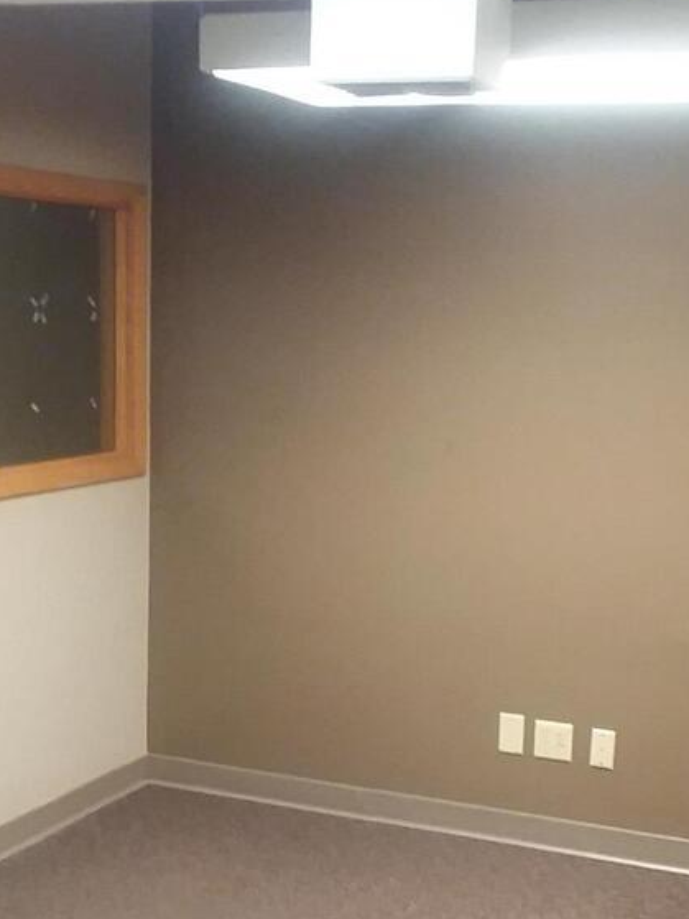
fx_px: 1487
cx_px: 372
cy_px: 653
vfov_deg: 33.9
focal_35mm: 56
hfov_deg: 26.1
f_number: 1.9
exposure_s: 1/30
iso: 160
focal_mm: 2.47
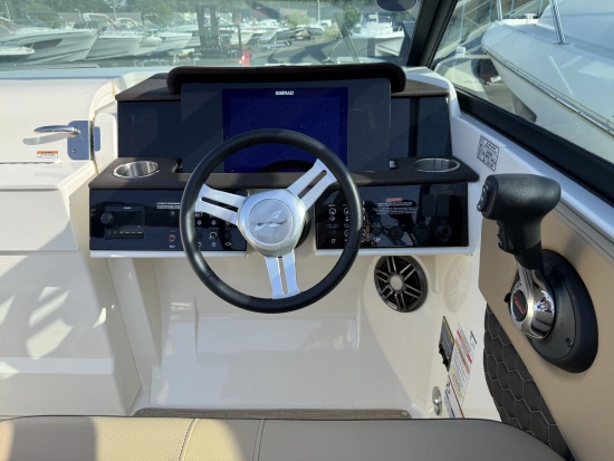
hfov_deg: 71.6
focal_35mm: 24
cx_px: 307
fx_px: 426
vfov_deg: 56.9
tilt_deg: -25.6
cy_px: 230
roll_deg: +0.3
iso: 100
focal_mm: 6.76
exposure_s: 1/2232
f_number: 1.78
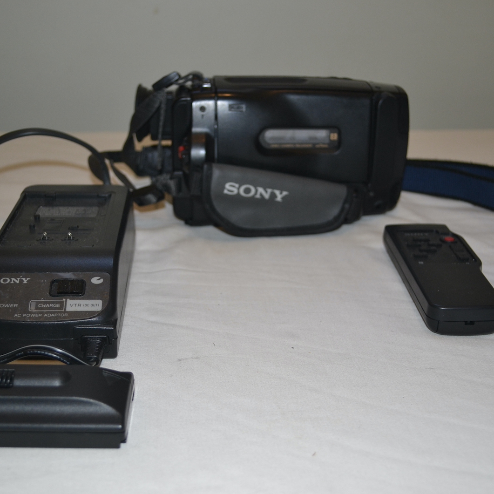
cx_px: 232
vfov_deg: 34.0
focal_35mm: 50
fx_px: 807
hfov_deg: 34.0
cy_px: 247
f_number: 4.2
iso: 450
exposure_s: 1/60
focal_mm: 26
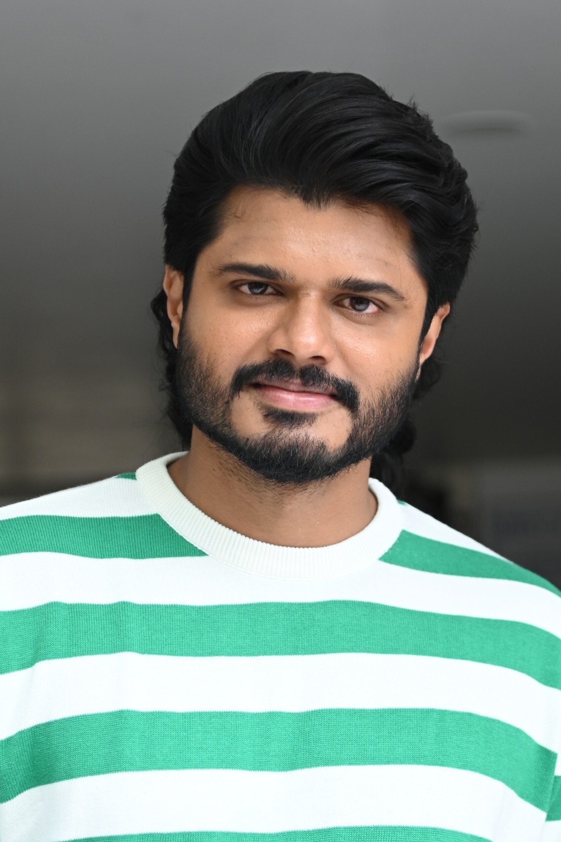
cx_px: 280
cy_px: 421
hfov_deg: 11.7
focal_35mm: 117
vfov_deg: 17.5
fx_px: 2735
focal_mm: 78
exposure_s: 1/200
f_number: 4
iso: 640
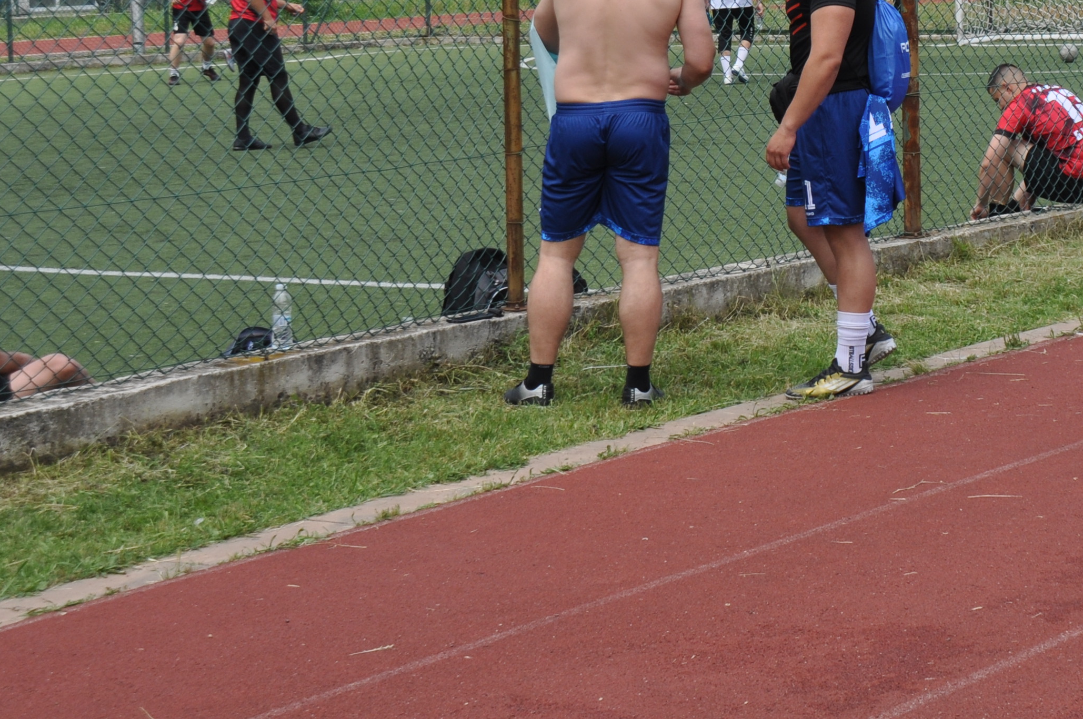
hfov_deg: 20.0
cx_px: 982
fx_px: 3005
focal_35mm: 100
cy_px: -22
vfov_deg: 13.4
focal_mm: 32
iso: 200
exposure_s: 1/320
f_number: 9
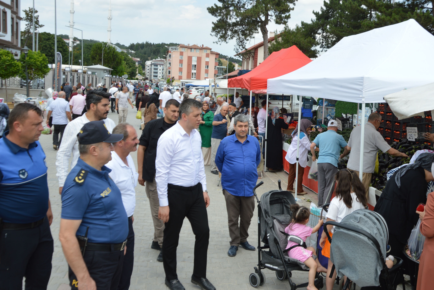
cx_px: 217
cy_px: 145
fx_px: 398
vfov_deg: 40.0
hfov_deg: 57.2
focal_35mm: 33
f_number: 8
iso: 100
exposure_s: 1/250
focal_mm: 22
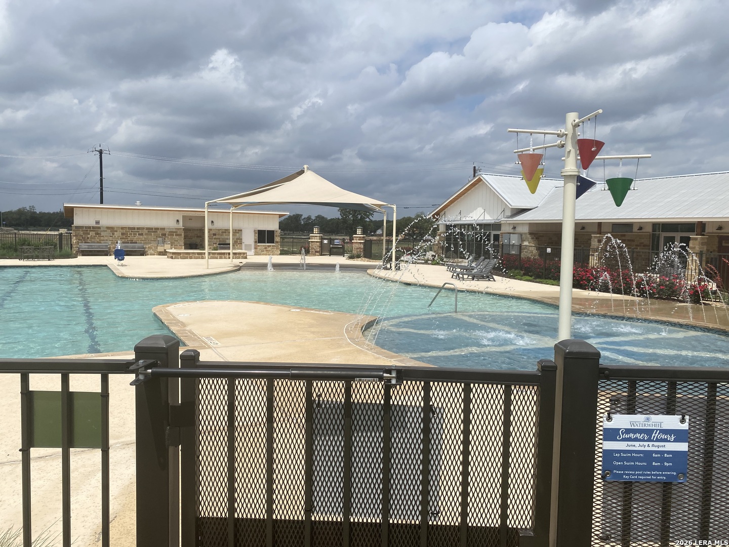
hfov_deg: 67.3
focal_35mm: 26
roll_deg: -1.3
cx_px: 364
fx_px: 548
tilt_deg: -4.0
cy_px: 274
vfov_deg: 53.1
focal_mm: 4.25
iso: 32
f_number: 1.8
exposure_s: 1/7692
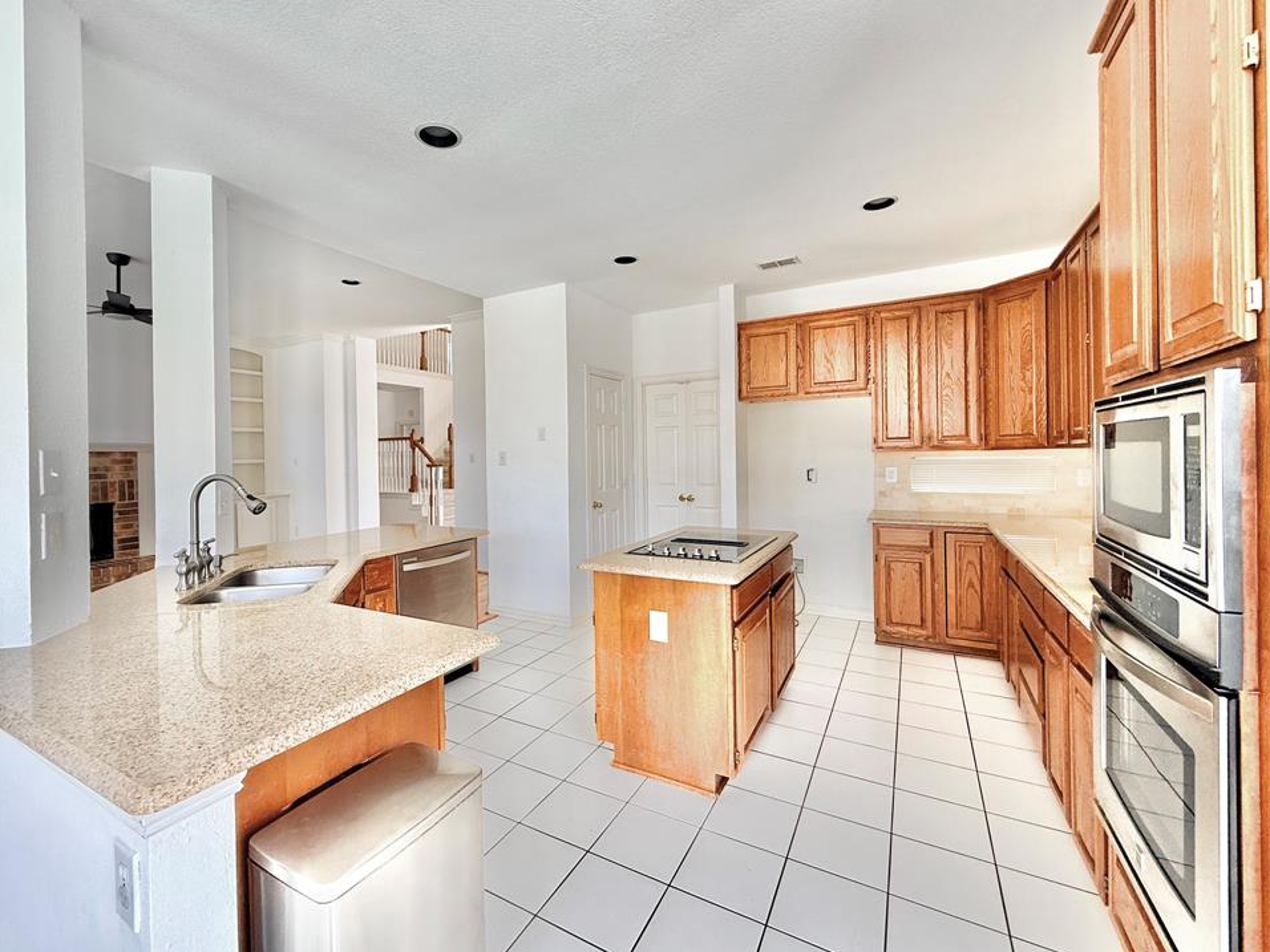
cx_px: 596
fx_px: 550
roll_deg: +1.1
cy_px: 457
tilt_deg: -0.1
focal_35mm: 15
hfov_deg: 98.1
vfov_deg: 81.7
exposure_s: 1/99
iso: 100
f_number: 2.2
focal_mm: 2.22
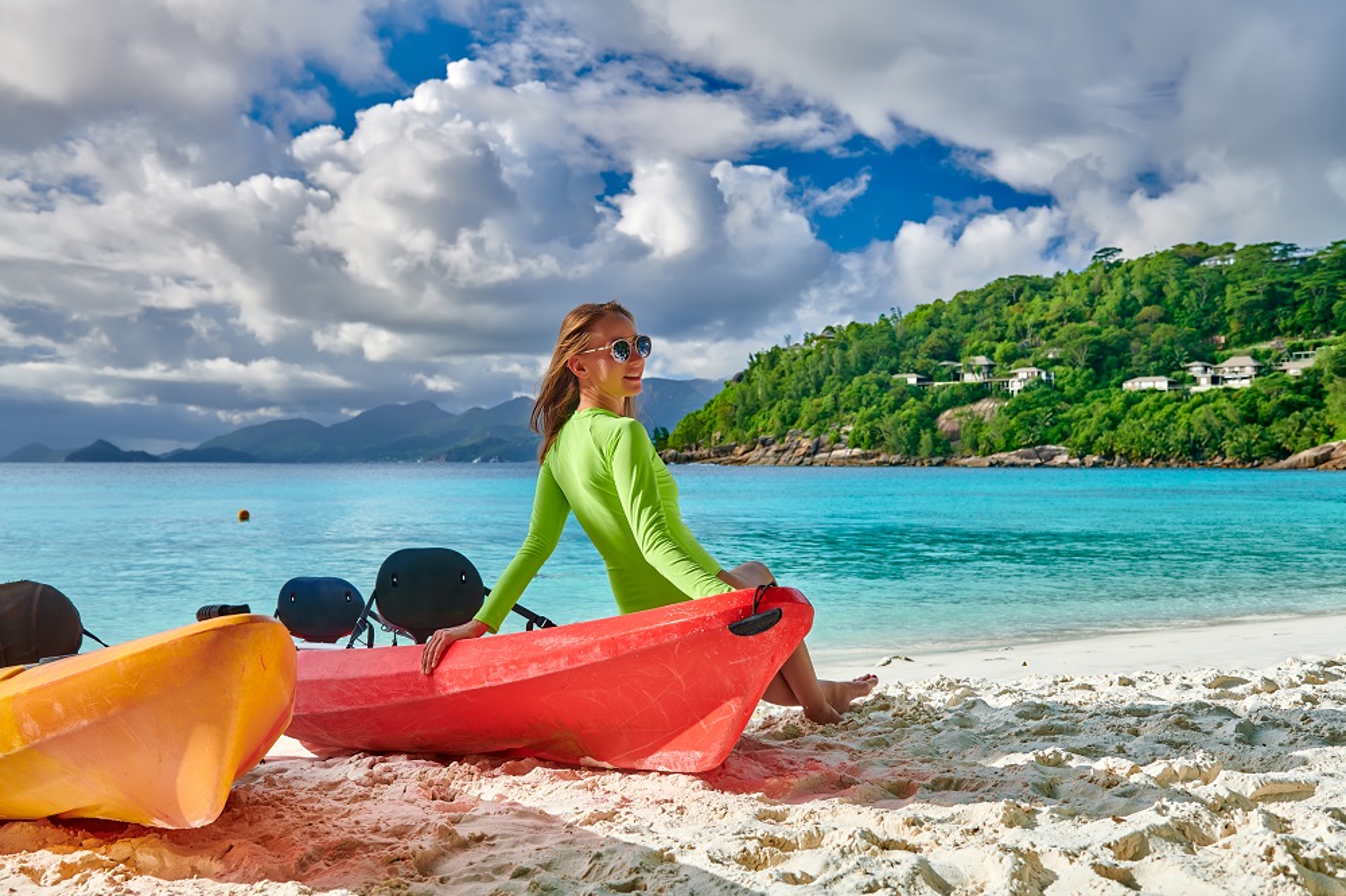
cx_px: 673
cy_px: 448
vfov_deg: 35.0
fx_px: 1420
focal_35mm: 38
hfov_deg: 50.7
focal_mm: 38
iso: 72
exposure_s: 1/160
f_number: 7.1
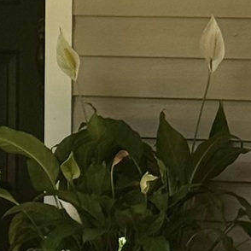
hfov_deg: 5.1
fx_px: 2732
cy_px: 166
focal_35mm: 333
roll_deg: +0.5
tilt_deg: -4.6
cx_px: -277
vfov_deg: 5.3
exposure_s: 1/2959
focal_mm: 6.76
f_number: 1.78
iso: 64
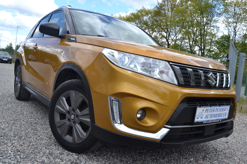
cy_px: 82
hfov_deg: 61.9
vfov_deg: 43.6
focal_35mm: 30
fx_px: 206
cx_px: 124
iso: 100
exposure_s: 1/200
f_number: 7.1
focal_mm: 20
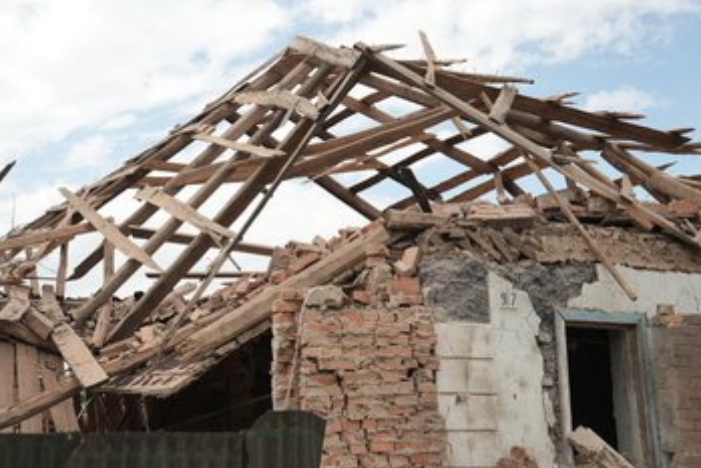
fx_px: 1071
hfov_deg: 36.2
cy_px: 210
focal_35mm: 55
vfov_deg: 24.6
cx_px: 301
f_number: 2.8
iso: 160
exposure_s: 1/200
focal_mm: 48
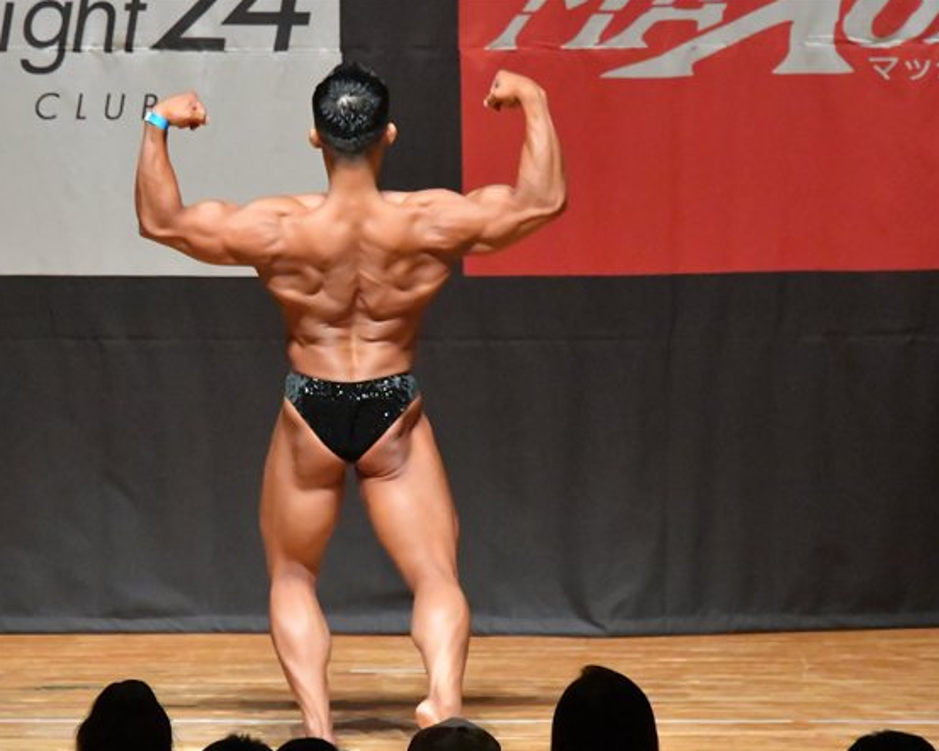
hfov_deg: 5.4
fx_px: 9862
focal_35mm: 355
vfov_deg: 4.4
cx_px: 325
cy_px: 432
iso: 16000
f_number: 5.6
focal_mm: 180
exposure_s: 1/400
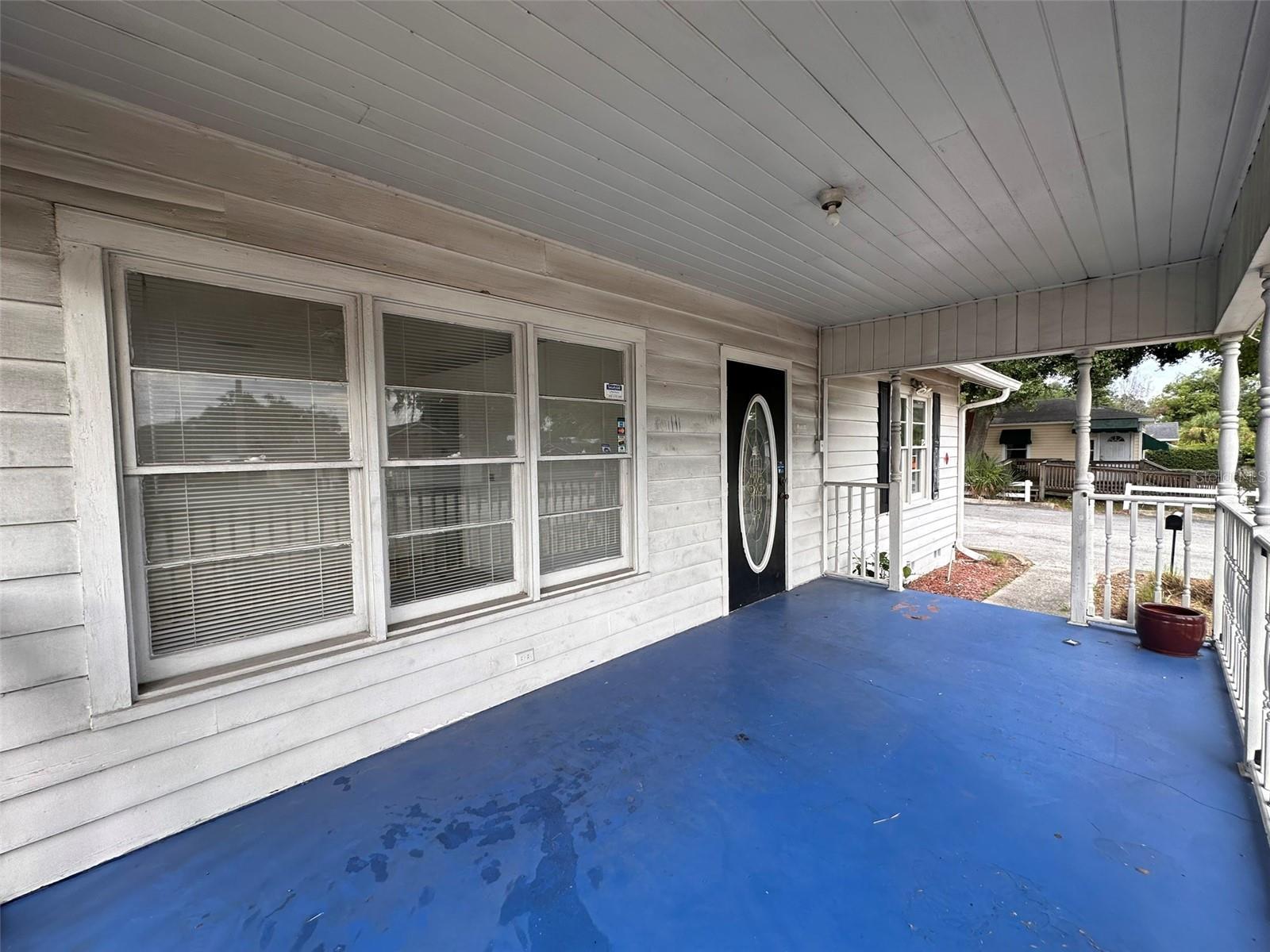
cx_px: 635
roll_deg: +1.2
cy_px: 476
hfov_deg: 102.1
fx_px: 514
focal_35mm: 14
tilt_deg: -1.8
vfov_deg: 85.7
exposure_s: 1/180
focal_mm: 2.22
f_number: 2.2
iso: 40
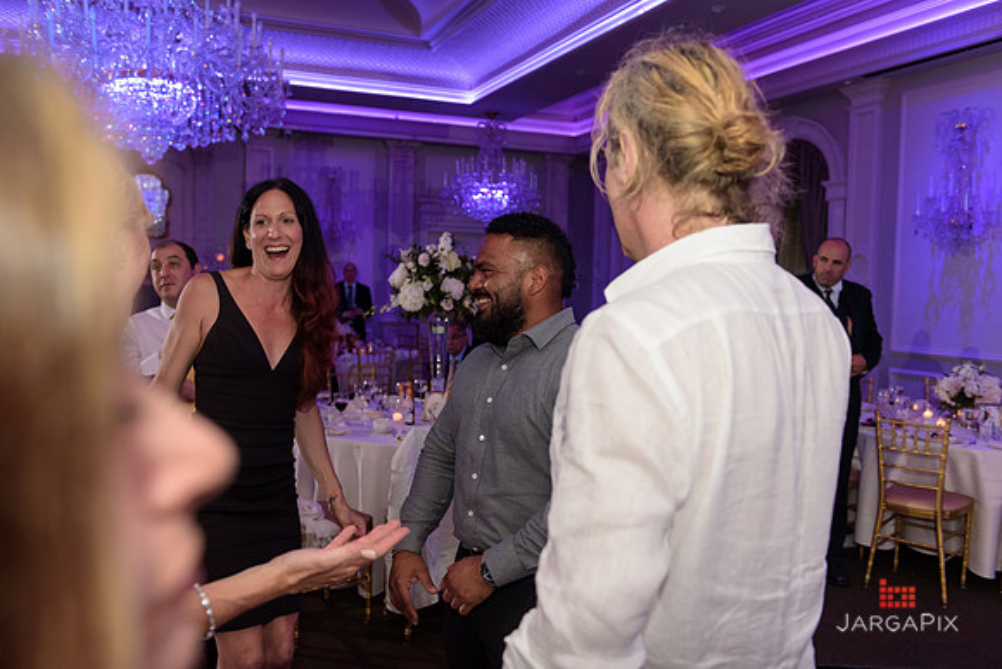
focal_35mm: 32
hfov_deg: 58.7
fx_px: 891
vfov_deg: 41.1
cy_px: 334
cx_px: 501
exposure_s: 1/125
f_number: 3.2
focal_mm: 32
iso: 1600
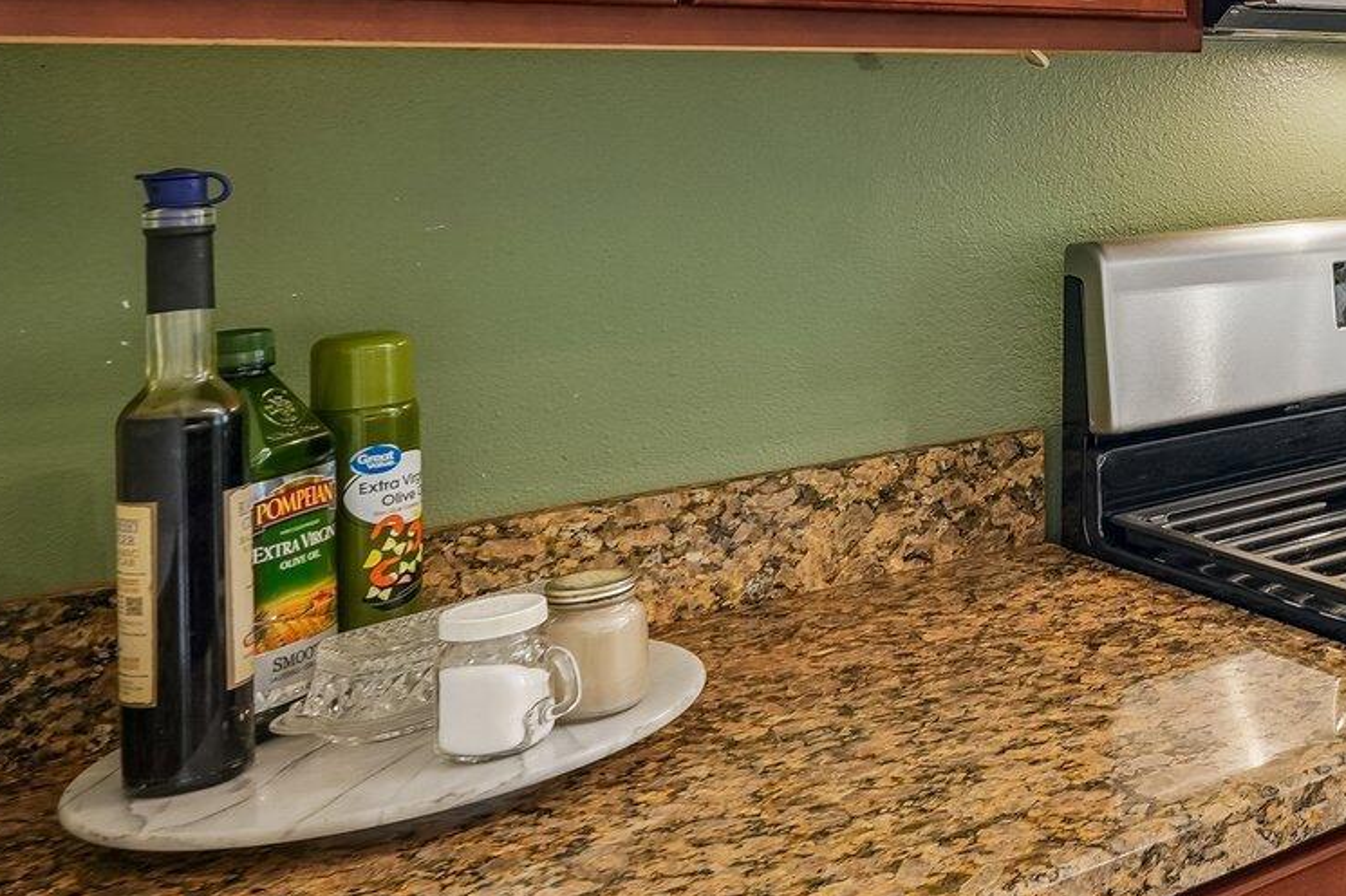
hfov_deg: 31.8
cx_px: 1796
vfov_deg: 28.3
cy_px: 62
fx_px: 1696
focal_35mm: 45
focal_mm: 16.5
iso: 400
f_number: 8
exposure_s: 1/5
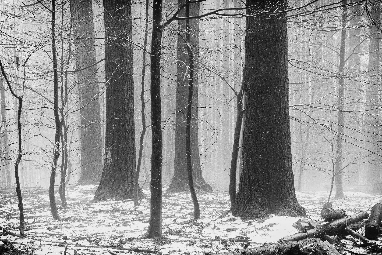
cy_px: 128
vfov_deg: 27.5
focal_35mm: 49
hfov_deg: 40.3
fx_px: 520
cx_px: 191
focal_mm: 32.9
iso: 160
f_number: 10
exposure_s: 1/4
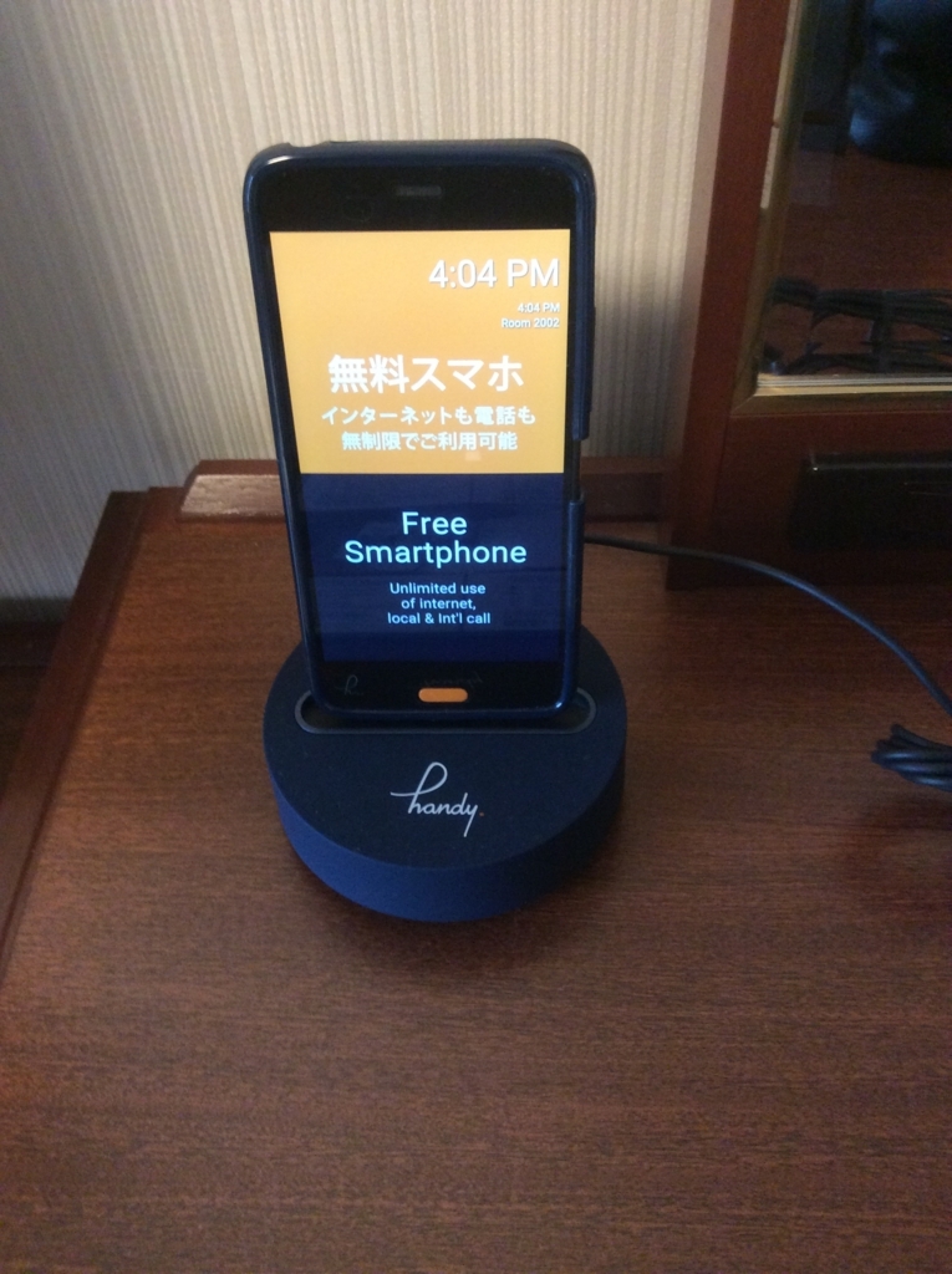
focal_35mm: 32
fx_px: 1176
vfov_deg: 56.9
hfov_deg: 44.1
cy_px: 637
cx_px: 476
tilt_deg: -50.6
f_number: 2.4
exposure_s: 1/24
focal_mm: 3.3
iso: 250
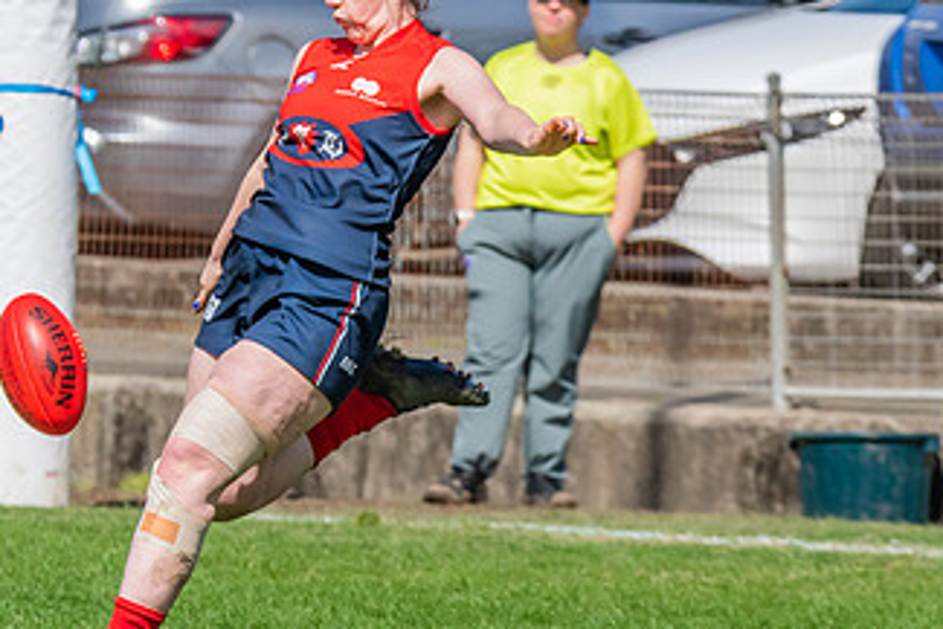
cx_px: 11
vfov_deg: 1.6
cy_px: 258
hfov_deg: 2.3
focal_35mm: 881
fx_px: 23086
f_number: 11
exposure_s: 1/1600
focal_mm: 320
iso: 800
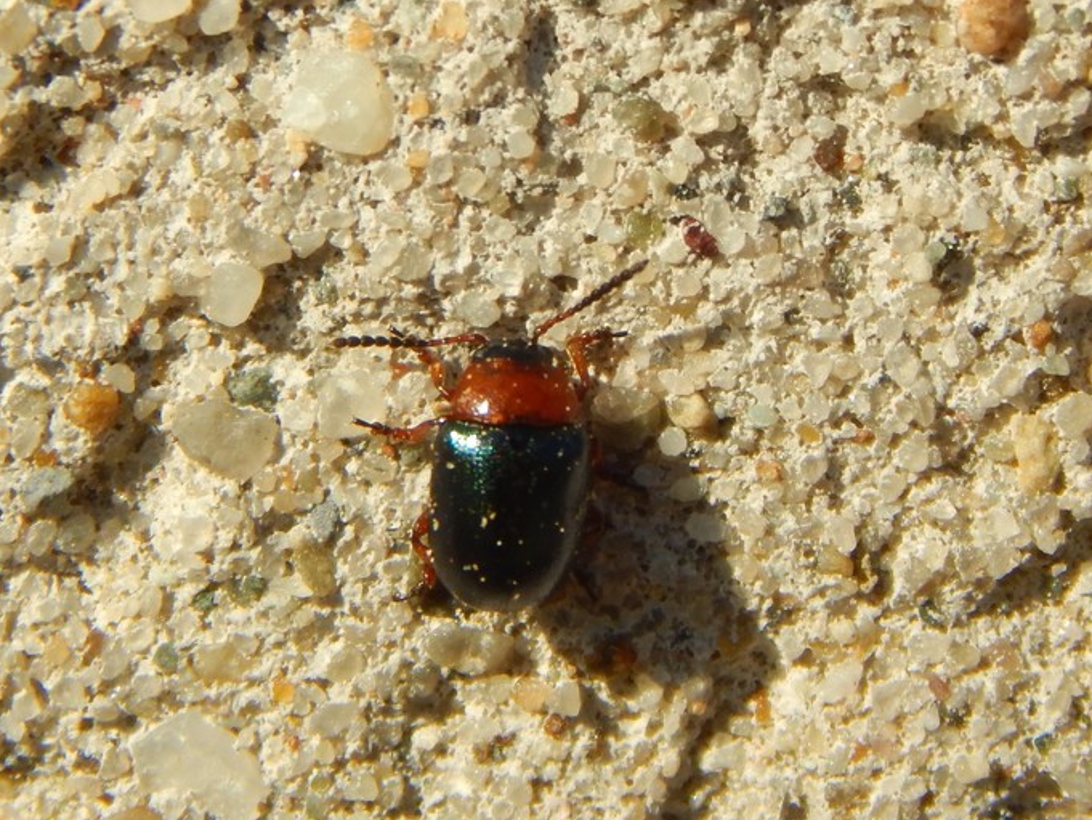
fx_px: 7194
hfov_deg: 8.7
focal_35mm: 228
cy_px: 380
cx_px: 491
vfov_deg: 6.5
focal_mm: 32.8
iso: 125
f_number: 5.3
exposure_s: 1/800
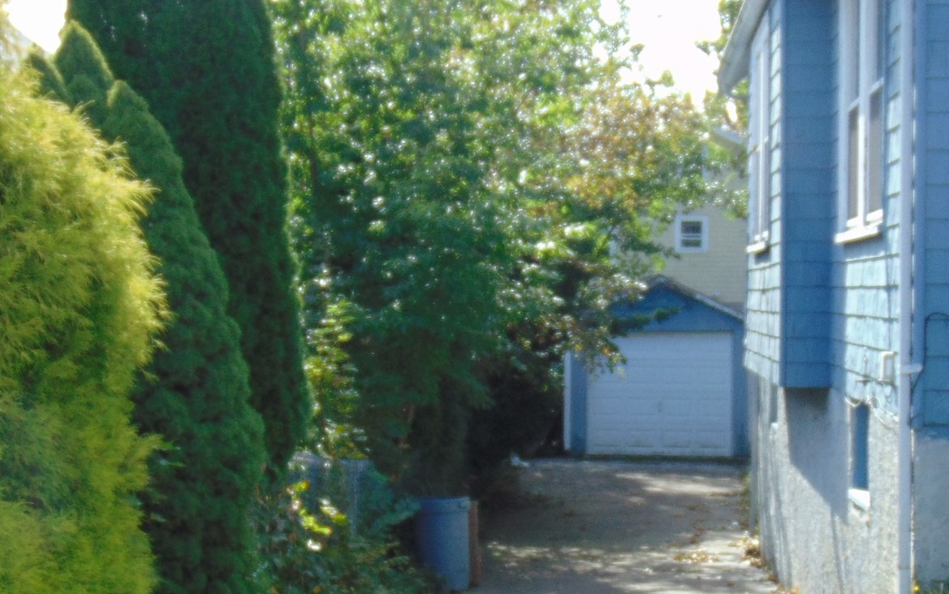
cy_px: 393
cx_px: 564
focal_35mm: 78
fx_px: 2018
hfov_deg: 26.4
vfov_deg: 16.7
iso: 80
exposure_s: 1/250
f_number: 3.3
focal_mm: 7.6
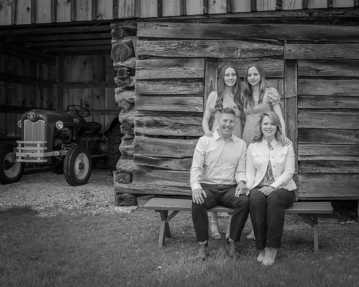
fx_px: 491
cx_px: 241
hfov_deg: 39.7
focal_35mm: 46
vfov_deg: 32.6
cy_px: 126
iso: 140
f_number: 6.7
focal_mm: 24
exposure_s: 1/180
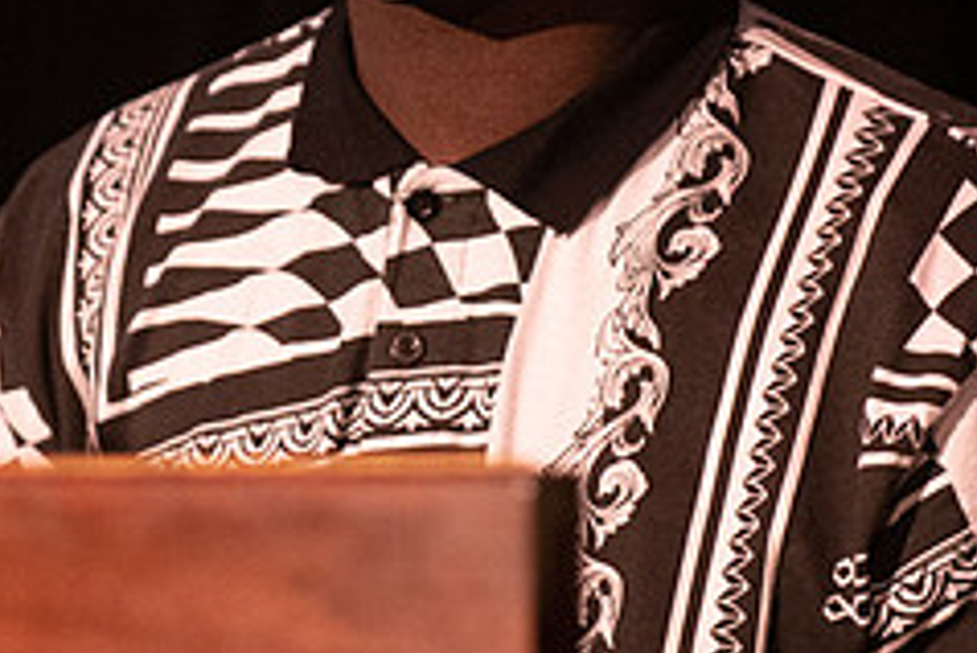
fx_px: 15369
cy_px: 14
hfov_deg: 3.6
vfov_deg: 2.4
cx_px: 234
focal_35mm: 566
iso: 3200
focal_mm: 155
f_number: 2.8
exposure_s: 1/200
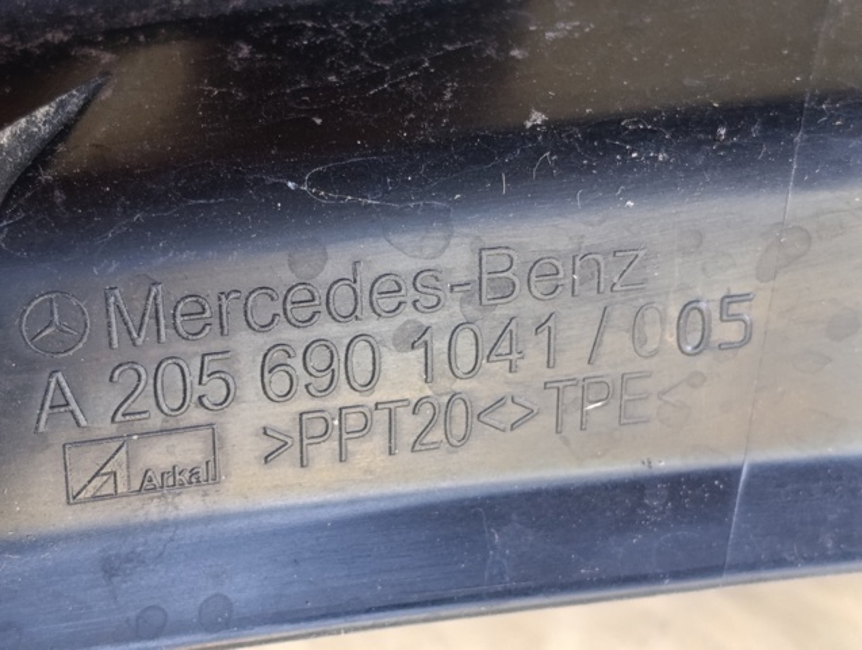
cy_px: 325
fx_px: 2295
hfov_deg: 21.3
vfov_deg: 16.1
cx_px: 431
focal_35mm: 92
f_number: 1.7
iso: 1000
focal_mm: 6.11
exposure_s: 1/99.9
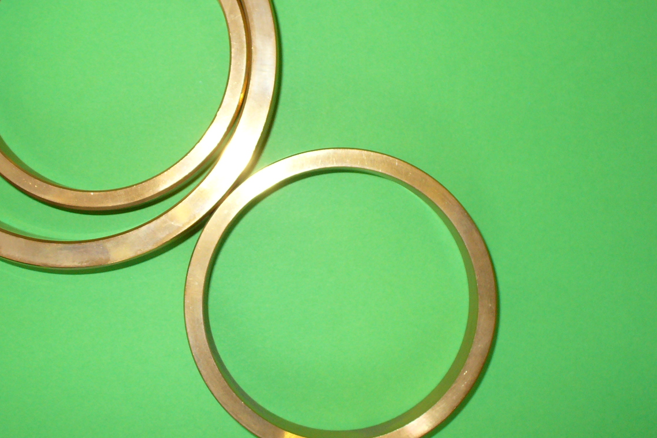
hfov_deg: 36.8
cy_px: 183
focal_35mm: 54
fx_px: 985
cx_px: 282
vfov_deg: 25.0
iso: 100
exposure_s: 1/60
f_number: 2.8
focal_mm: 6.1
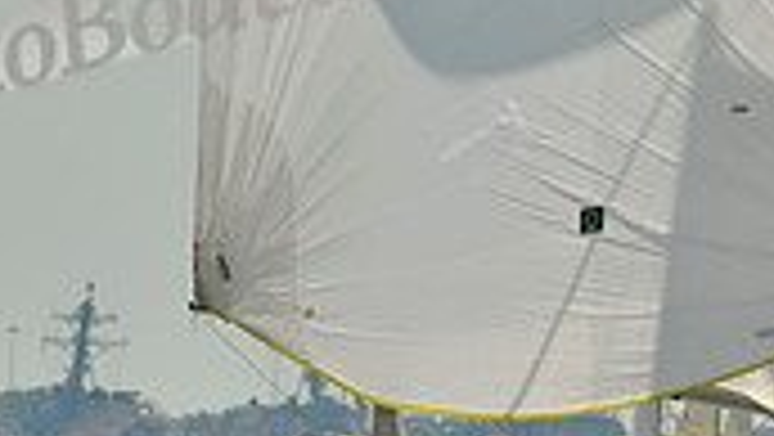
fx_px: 20269
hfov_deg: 2.2
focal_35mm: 987
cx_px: 641
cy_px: -261
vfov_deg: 1.2
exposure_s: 1/1000
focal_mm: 280
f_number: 8
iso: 200
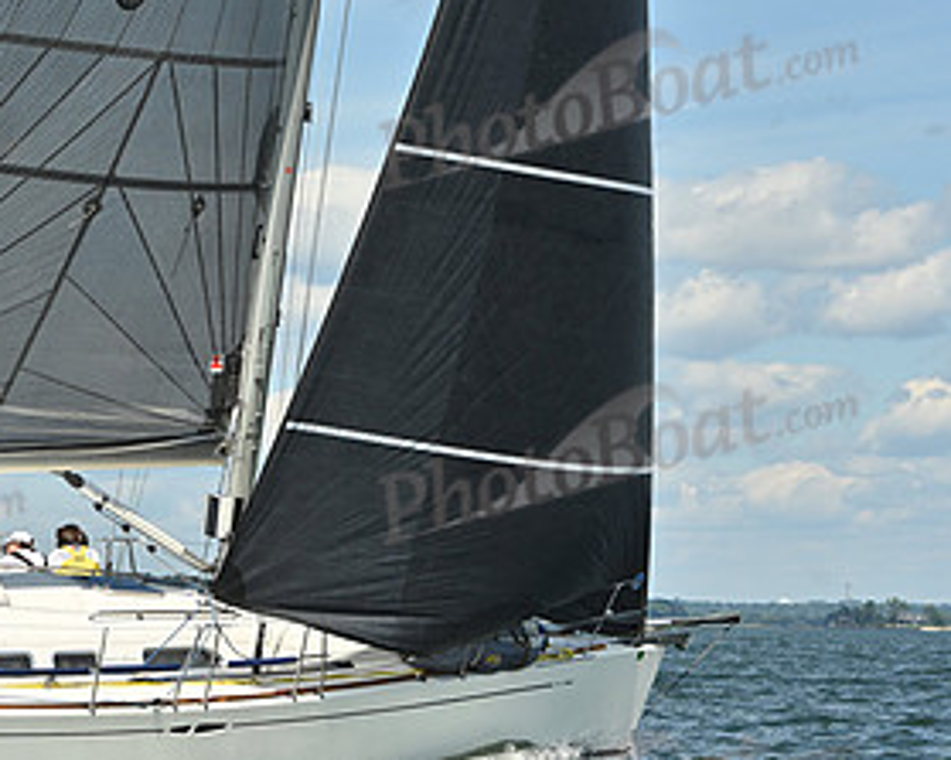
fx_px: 4389
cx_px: 205
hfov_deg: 12.3
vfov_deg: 9.9
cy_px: 325
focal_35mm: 156
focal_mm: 80
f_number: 8
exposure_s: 1/1250
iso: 250
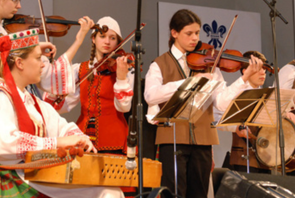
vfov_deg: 12.7
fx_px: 886
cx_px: 169
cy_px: 76
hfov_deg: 18.9
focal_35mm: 108
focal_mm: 50
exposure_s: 1/100
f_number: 5.6
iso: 800
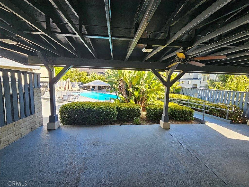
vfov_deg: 89.9
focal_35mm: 13
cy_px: 94
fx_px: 94
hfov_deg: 106.2
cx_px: 124
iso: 80
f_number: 2.2
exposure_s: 1/225
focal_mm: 2.2
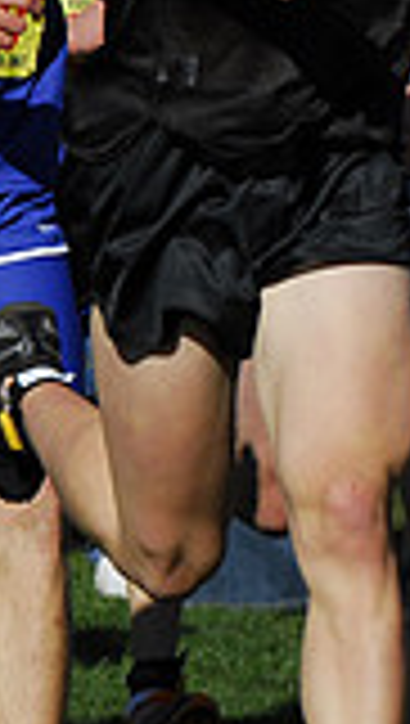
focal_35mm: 737
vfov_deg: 2.9
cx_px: -829
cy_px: 252
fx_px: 14192
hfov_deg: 1.6
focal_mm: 130
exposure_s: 1/1600
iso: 400
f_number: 7.1
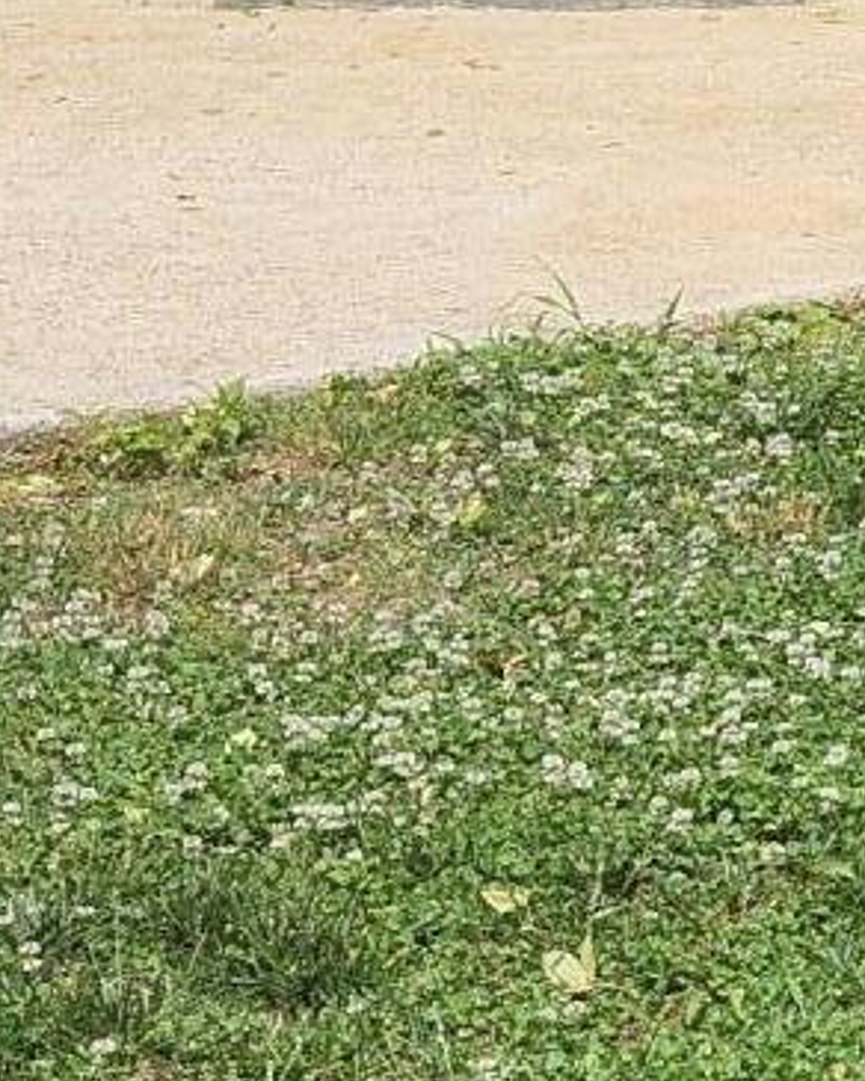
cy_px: -124
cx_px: 1766
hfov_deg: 11.3
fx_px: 3936
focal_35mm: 123
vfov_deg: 15.2
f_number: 1.8
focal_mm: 5.54
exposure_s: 1/1554
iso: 25
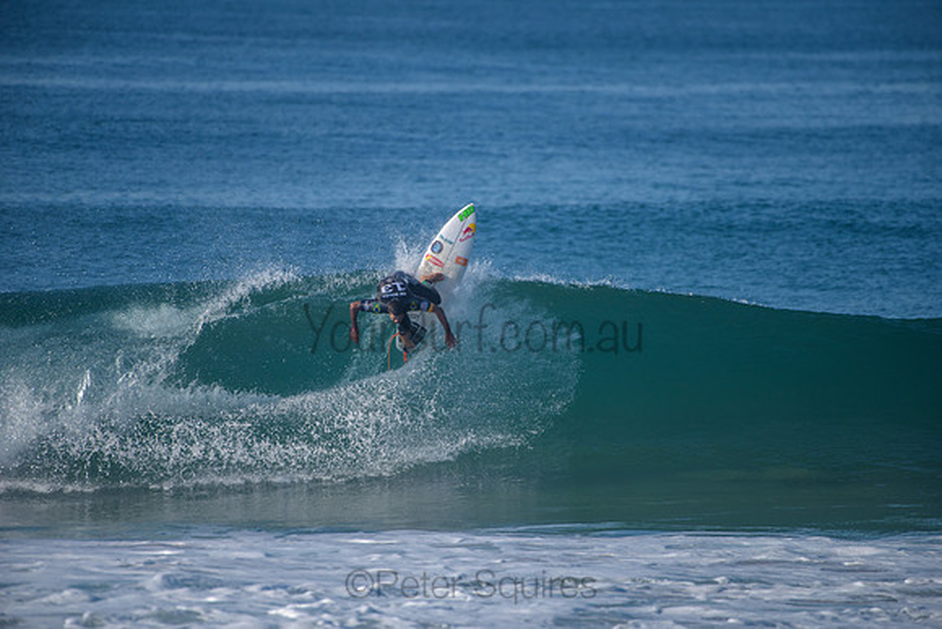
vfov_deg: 2.8
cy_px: 314
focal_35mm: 500
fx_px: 13086
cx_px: 471
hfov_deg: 4.1
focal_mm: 500
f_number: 5.6
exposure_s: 1/2000
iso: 200
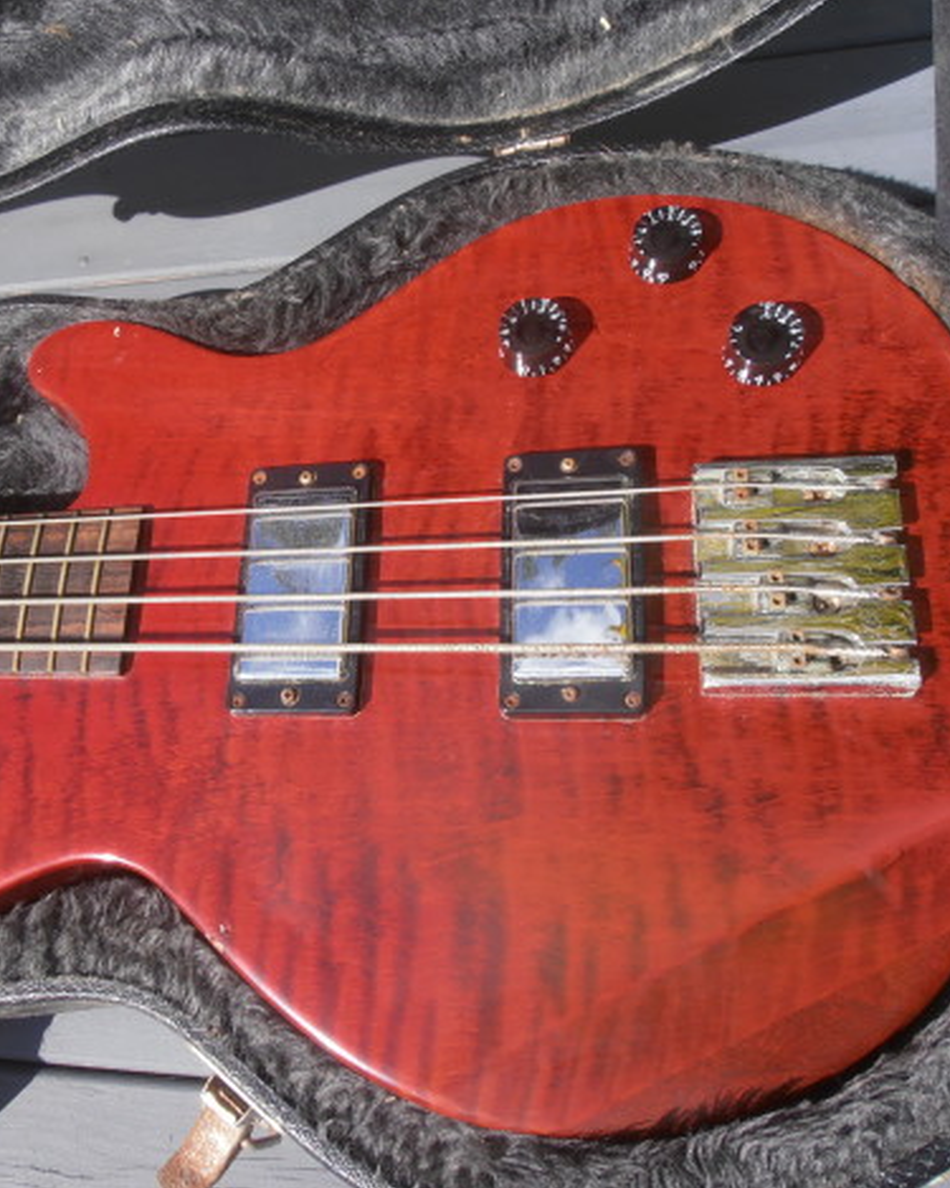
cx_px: 357
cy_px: 600
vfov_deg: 55.7
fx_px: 1125
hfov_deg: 45.4
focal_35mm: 32
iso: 80
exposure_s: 1/800
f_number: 3
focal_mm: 4.2
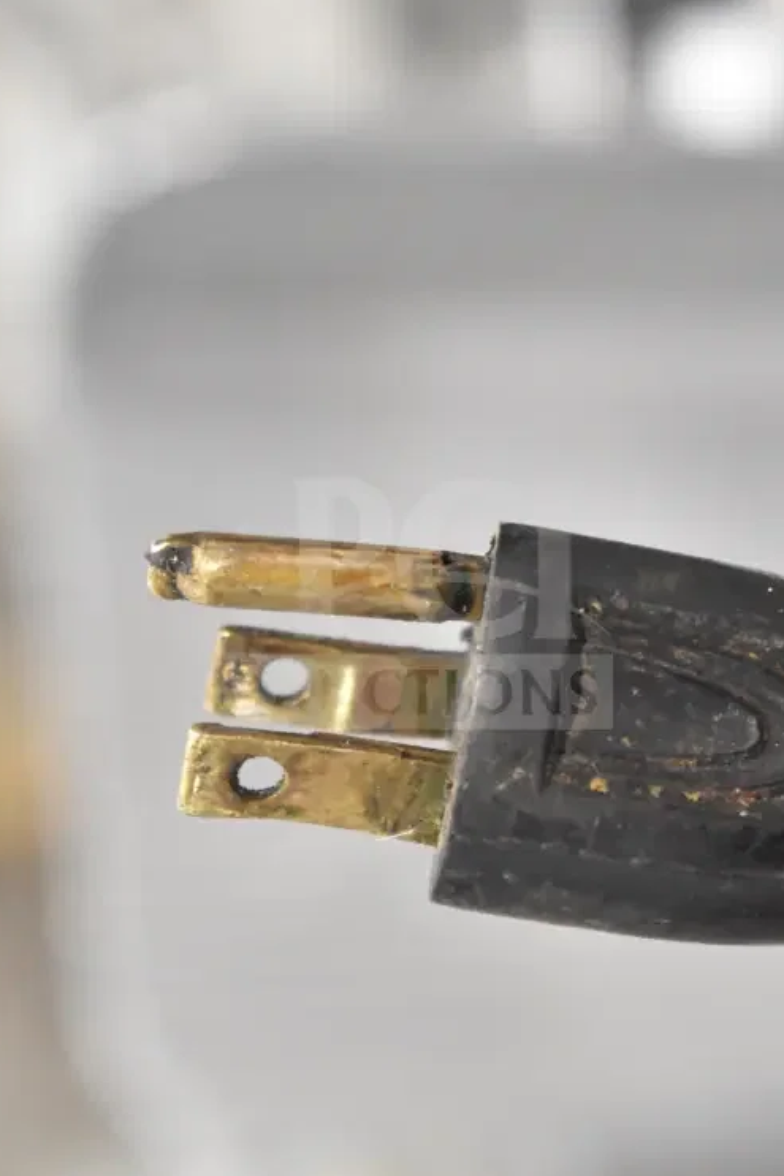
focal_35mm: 102
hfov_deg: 13.5
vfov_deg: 20.1
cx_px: 434
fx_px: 3321
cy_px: 604
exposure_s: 1/160
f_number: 6.3
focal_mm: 55
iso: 6400
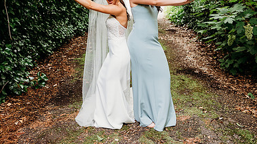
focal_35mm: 39
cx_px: 126
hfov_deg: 51.6
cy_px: 32
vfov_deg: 29.8
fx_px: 266
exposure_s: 1/160
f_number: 2.5
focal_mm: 24
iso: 160
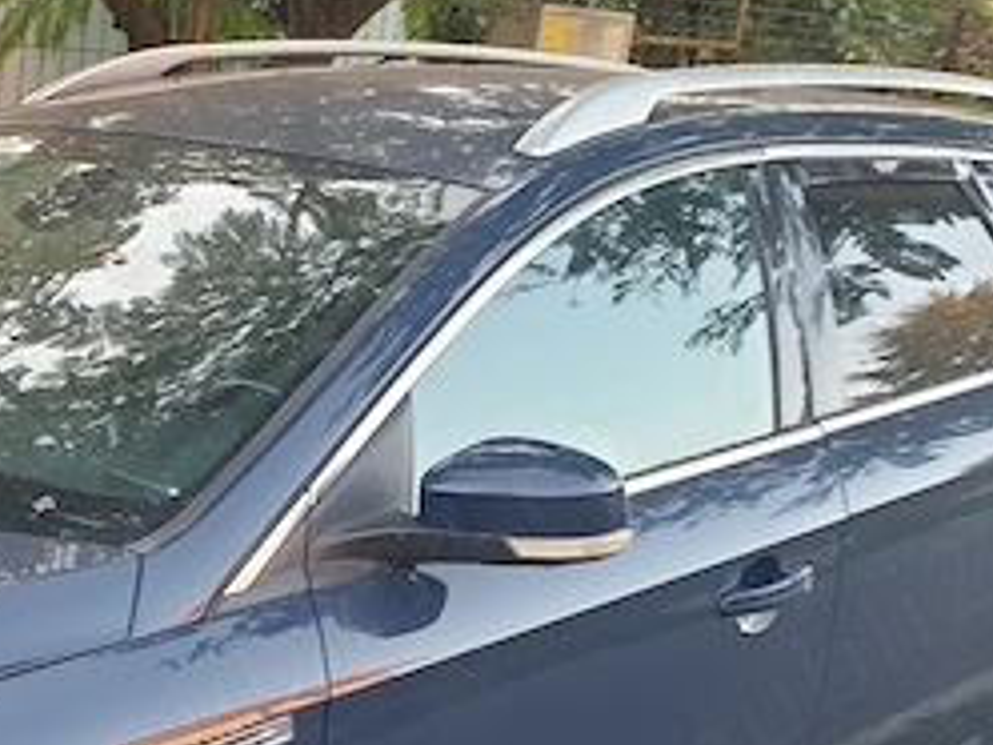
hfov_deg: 29.3
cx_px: 80
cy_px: 653
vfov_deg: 22.8
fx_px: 1807
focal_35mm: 63
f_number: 2.4
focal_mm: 4.3
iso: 100
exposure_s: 1/50
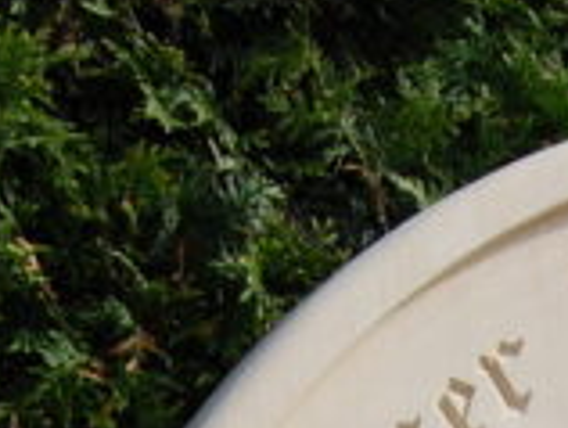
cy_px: 1199
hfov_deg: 8.7
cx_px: 643
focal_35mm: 224
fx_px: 3681
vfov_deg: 6.2
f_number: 9
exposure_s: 1/320
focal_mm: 24
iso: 200
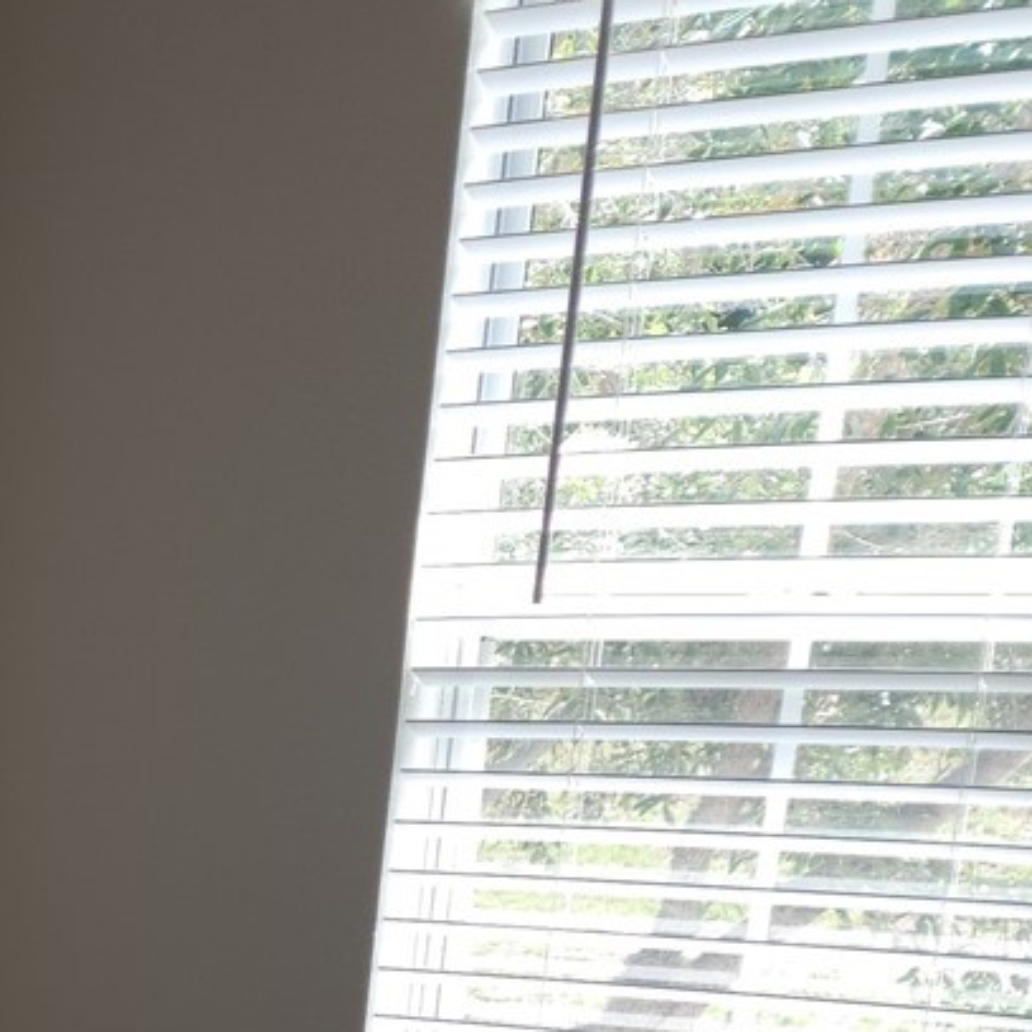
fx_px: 2698
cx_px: -898
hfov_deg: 17.2
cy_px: 1209
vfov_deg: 20.4
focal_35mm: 80
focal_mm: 6.4
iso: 25
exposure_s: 1/120
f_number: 1.8
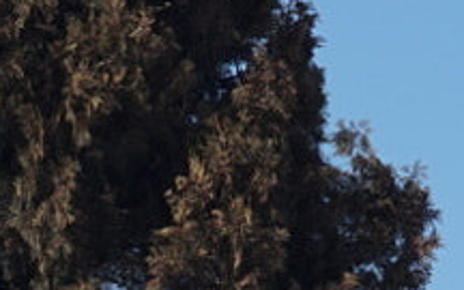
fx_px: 8586
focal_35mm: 679
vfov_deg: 1.9
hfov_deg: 3.1
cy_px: 536
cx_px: 232
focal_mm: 90
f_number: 2.8
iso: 250
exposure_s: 1/800
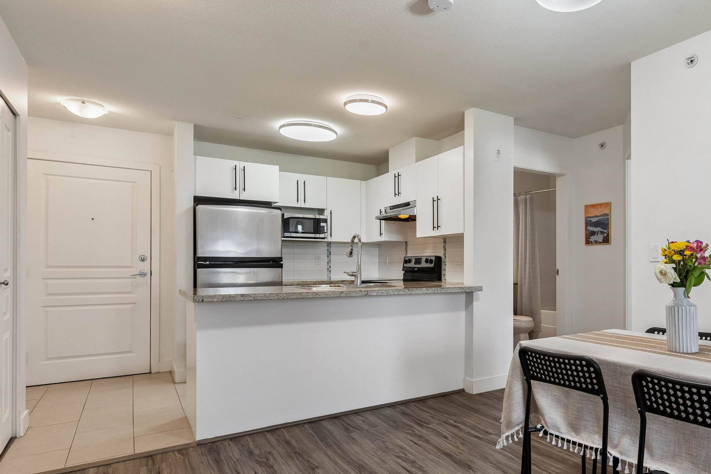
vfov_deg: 54.9
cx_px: 469
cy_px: 269
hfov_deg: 74.0
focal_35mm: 23
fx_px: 454
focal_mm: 16
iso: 400
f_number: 8
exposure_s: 1/50
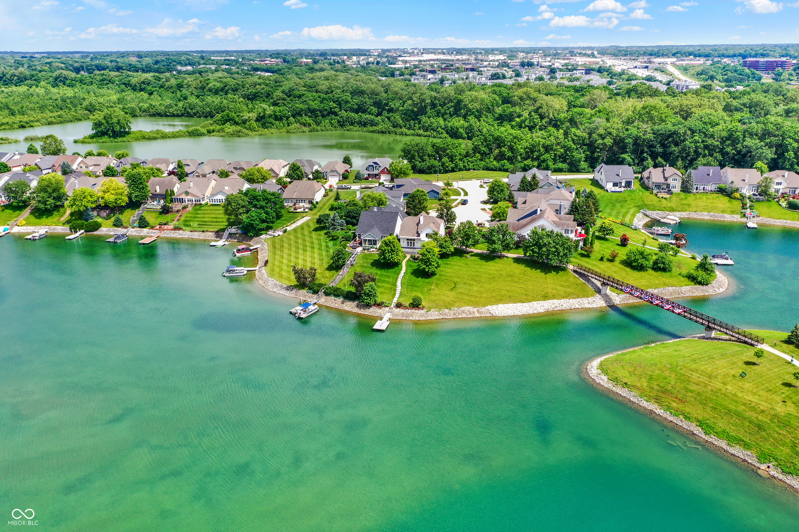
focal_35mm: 28
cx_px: 400
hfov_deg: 65.5
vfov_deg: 46.4
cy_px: 266
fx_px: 621
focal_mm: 10.26
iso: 100
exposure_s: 1/240
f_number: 5
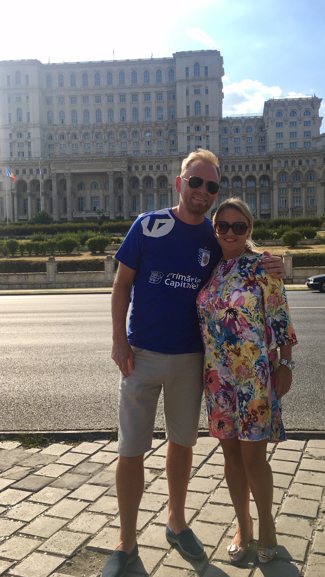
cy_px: 288
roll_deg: +3.0
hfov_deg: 36.4
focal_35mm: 32
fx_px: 490
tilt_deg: -3.9
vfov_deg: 61.0
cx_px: 208
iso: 25
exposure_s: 1/1425
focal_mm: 4.15
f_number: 2.2
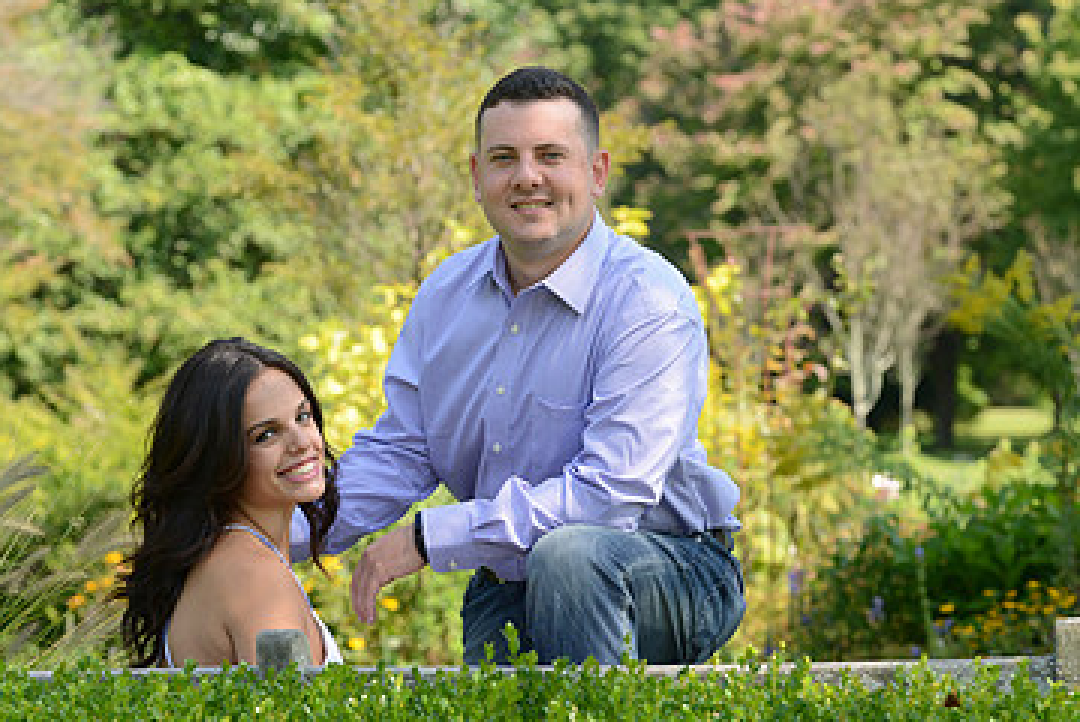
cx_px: 496
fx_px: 6305
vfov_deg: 6.6
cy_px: 350
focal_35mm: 210
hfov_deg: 9.8
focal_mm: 130
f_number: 8
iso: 320
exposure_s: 1/250
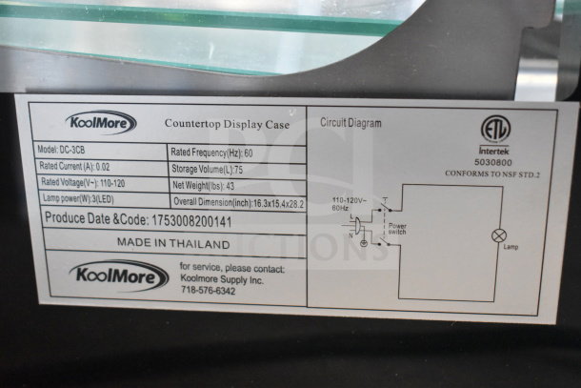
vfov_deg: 25.8
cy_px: 194
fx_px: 847
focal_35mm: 52
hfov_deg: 37.8
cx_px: 290
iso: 6400
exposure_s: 1/125
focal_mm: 35
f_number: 5.6
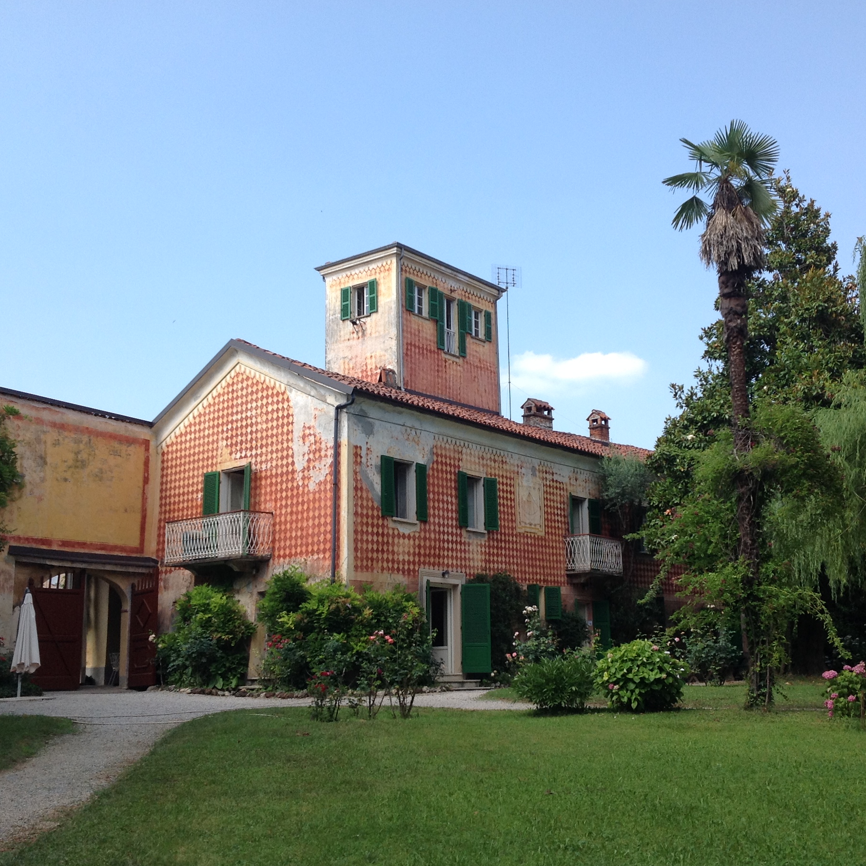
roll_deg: -0.6
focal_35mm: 44
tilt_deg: +11.7
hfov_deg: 38.3
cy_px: 420
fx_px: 1245
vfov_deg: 38.3
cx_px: 466
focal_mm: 4.28
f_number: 2.4
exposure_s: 1/840
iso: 50
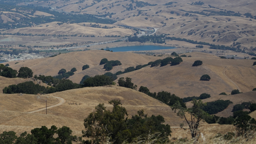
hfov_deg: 11.6
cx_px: 39
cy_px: 4
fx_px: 1249
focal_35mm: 184
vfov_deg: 6.6
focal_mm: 100
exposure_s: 1/2500
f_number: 5.6
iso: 320
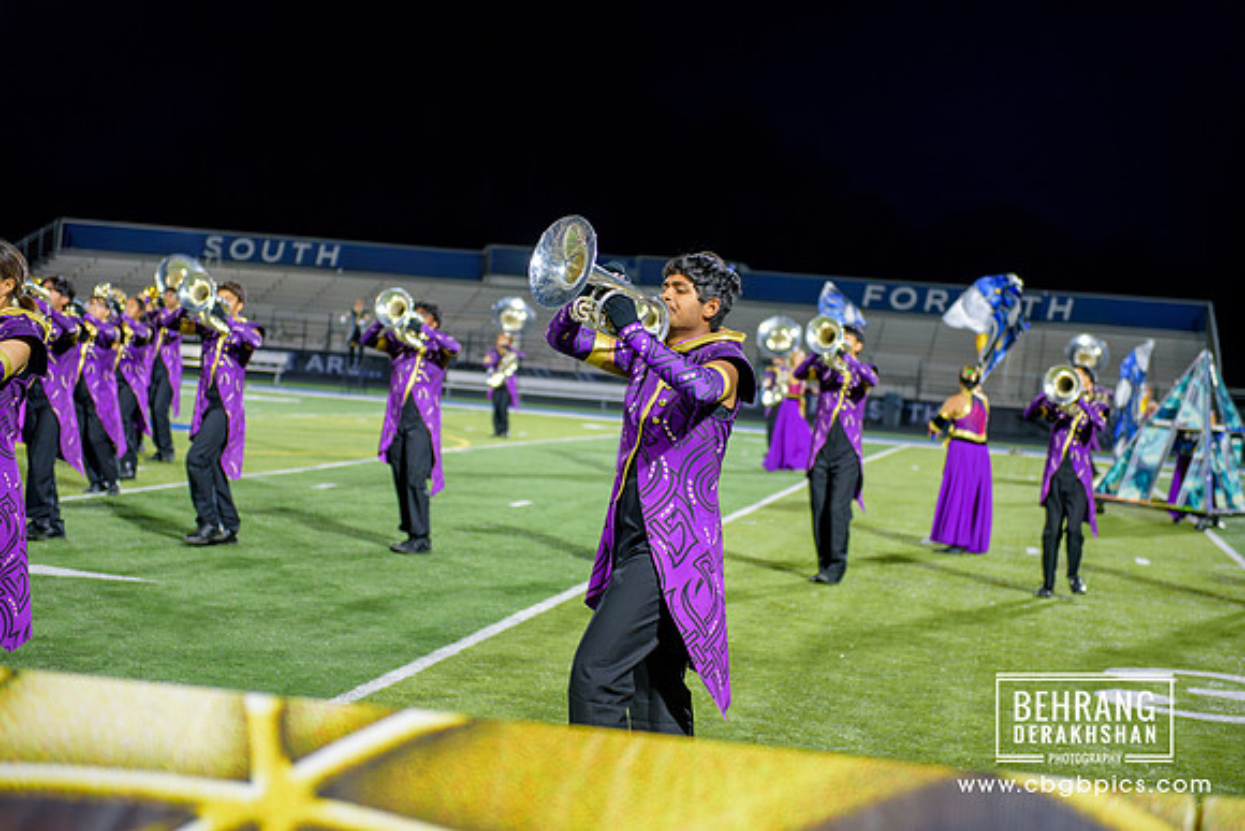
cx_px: 622
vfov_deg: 19.5
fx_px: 2421
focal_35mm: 70
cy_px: 416
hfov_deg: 28.8
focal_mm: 70
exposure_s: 1/400
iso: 2800
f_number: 2.8
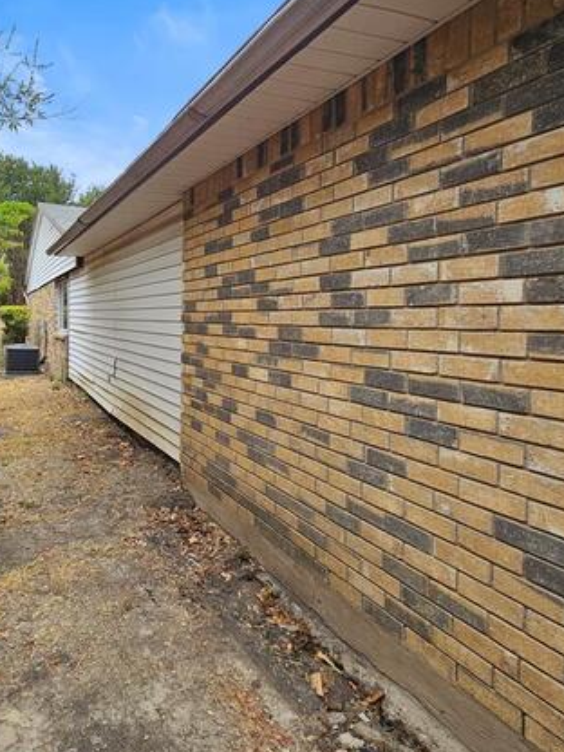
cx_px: 148
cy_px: 334
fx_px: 434
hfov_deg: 62.6
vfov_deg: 81.4
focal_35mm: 20
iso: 50
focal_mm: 2.2
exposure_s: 1/515
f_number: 2.2
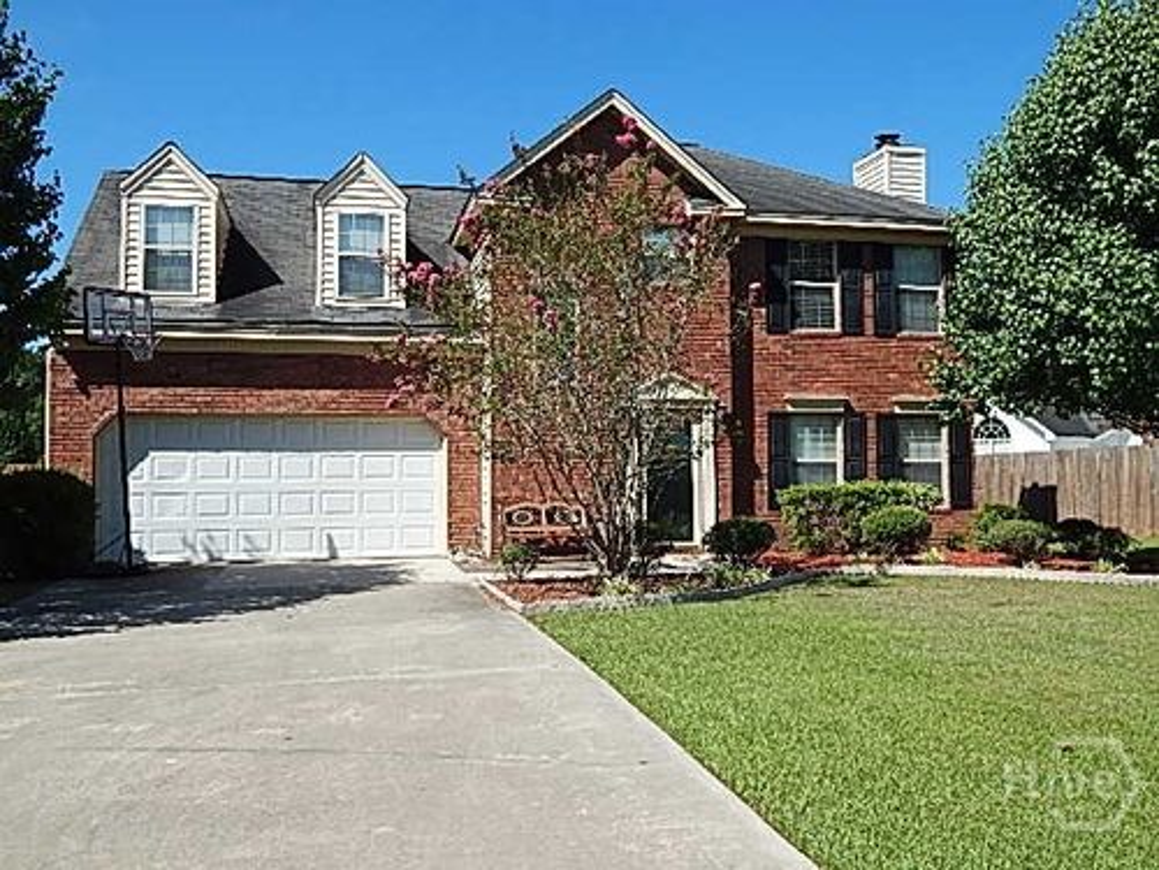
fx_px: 1172
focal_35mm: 35
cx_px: 580
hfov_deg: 52.6
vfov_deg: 40.7
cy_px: 435
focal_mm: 6.1
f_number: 3.3
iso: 125
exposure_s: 1/1500
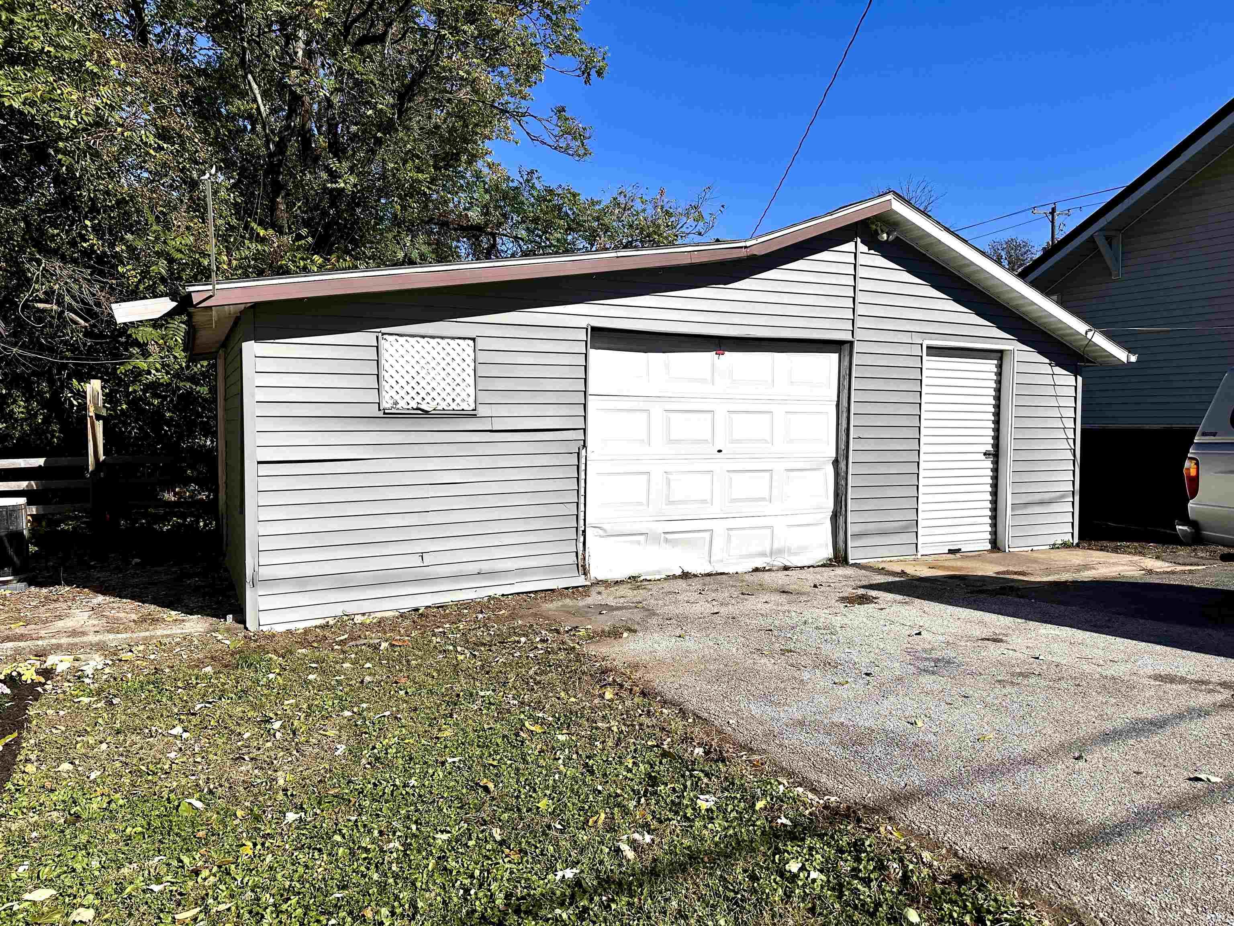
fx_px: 856
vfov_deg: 56.8
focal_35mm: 24
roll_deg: -1.1
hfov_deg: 71.6
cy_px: 463
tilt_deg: -2.7
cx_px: 617
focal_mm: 6.86
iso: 80
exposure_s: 1/15625
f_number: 1.78
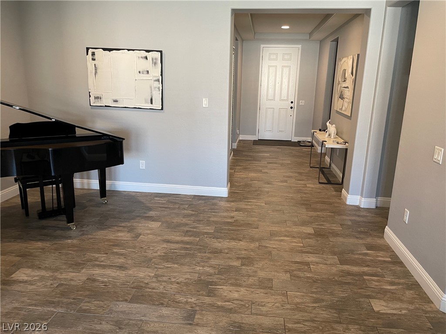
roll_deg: -0.6
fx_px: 335
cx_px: 223
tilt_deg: -12.3
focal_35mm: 26
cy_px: 167
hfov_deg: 67.3
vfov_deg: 53.1
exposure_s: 1/60
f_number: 1.6
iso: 160
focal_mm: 4.2
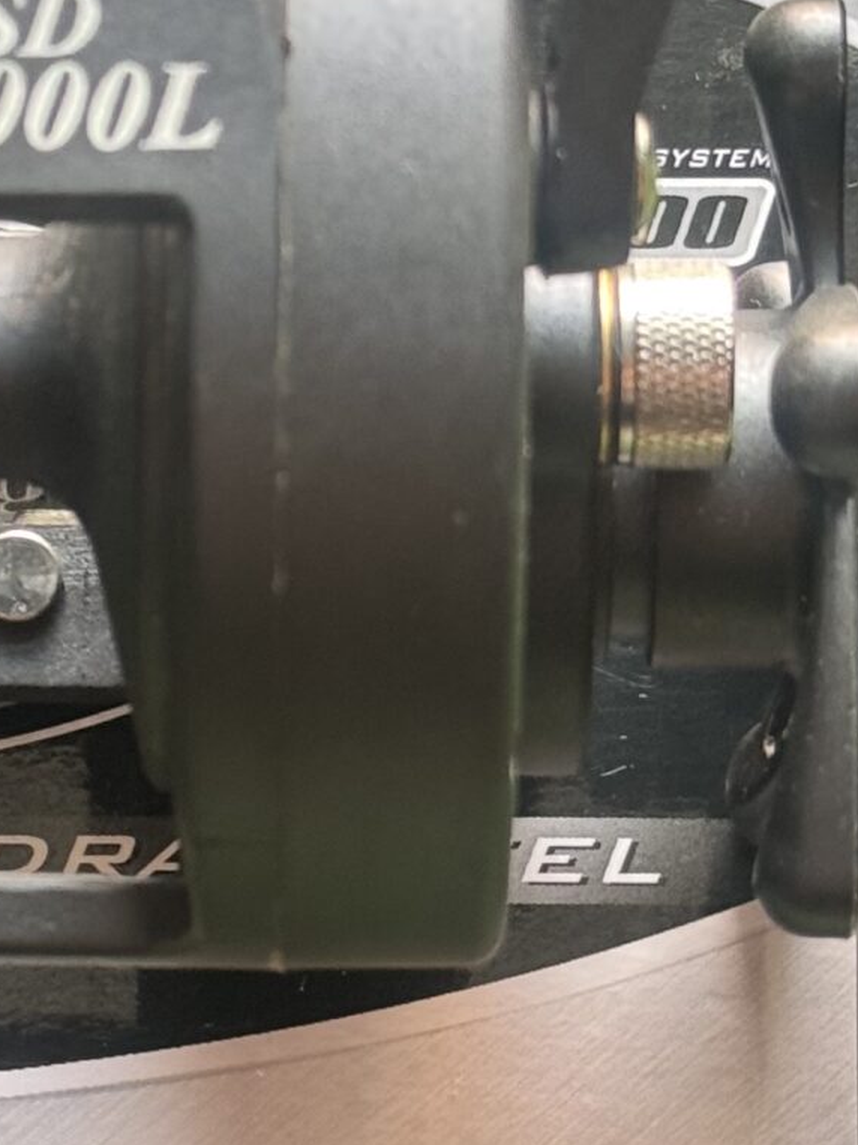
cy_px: 611
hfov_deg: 9.2
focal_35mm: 161
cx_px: 171
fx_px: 5322
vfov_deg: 12.3
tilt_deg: -78.0
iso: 250
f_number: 1.78
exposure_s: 1/42
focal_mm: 6.76
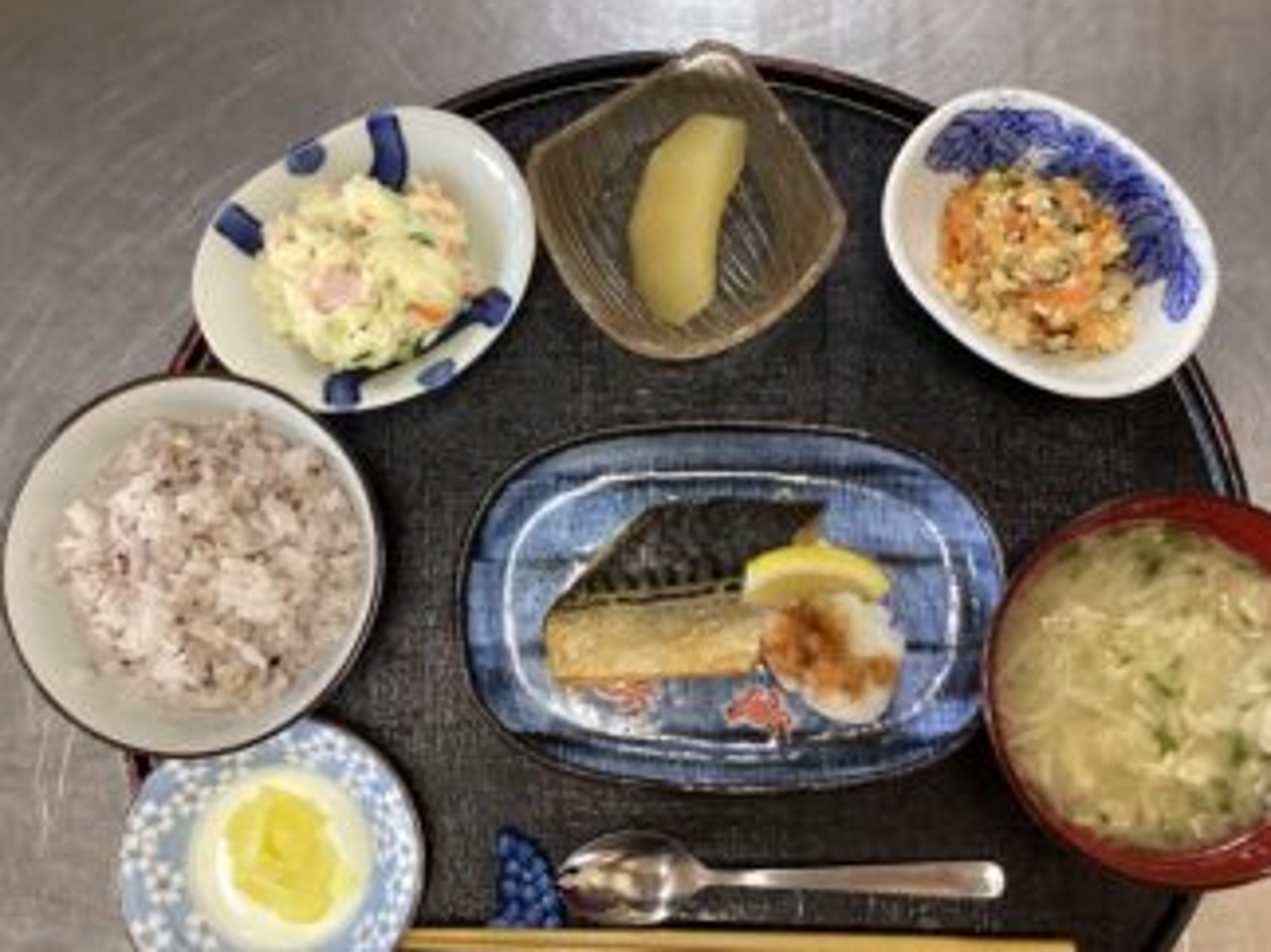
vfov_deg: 39.6
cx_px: 643
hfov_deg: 51.4
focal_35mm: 36
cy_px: 529
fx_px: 1321
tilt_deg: -84.7
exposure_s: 1/60
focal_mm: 3.3
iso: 250
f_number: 2.4
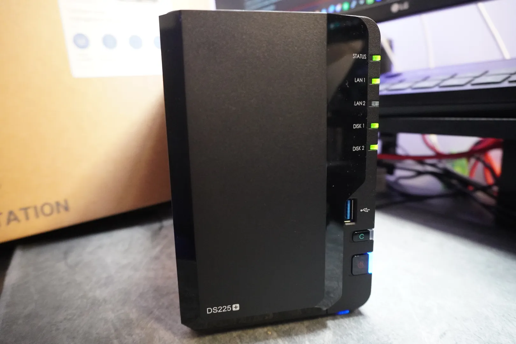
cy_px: 172
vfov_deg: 53.1
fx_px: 344
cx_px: 258
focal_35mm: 24
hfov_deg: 73.7
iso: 6400
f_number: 3.5
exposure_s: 1/125
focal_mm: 16
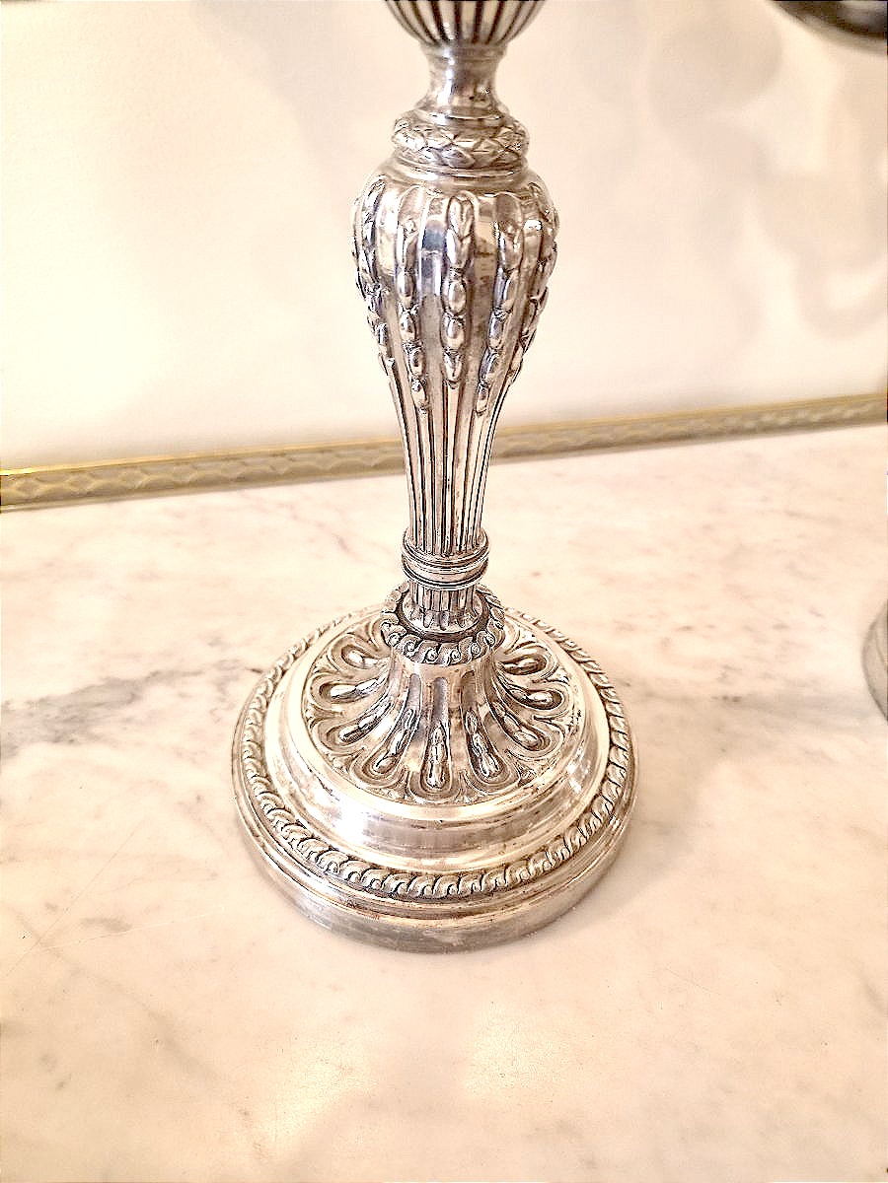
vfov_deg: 73.9
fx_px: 787
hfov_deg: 58.9
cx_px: 444
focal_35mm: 23
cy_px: 592
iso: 640
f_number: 1.8
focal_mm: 5.4
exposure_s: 1/100
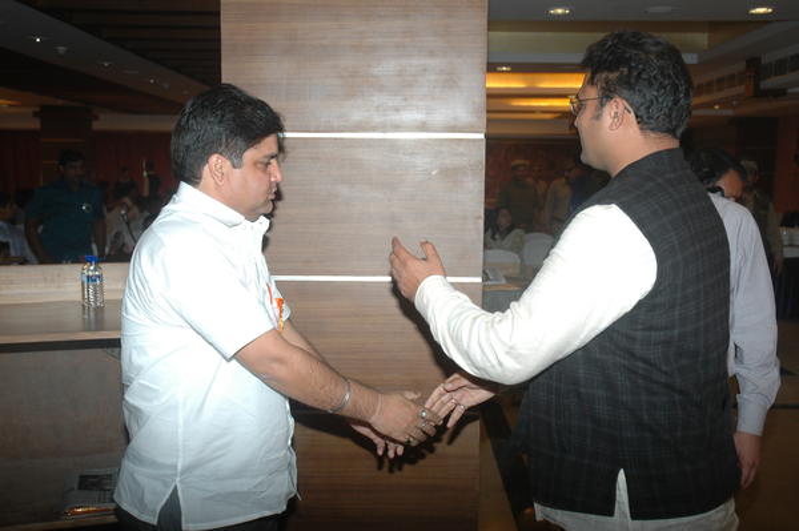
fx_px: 965
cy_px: 266
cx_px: 400
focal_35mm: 44
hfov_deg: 45.0
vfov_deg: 30.8
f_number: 4.5
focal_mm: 29
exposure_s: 1/60
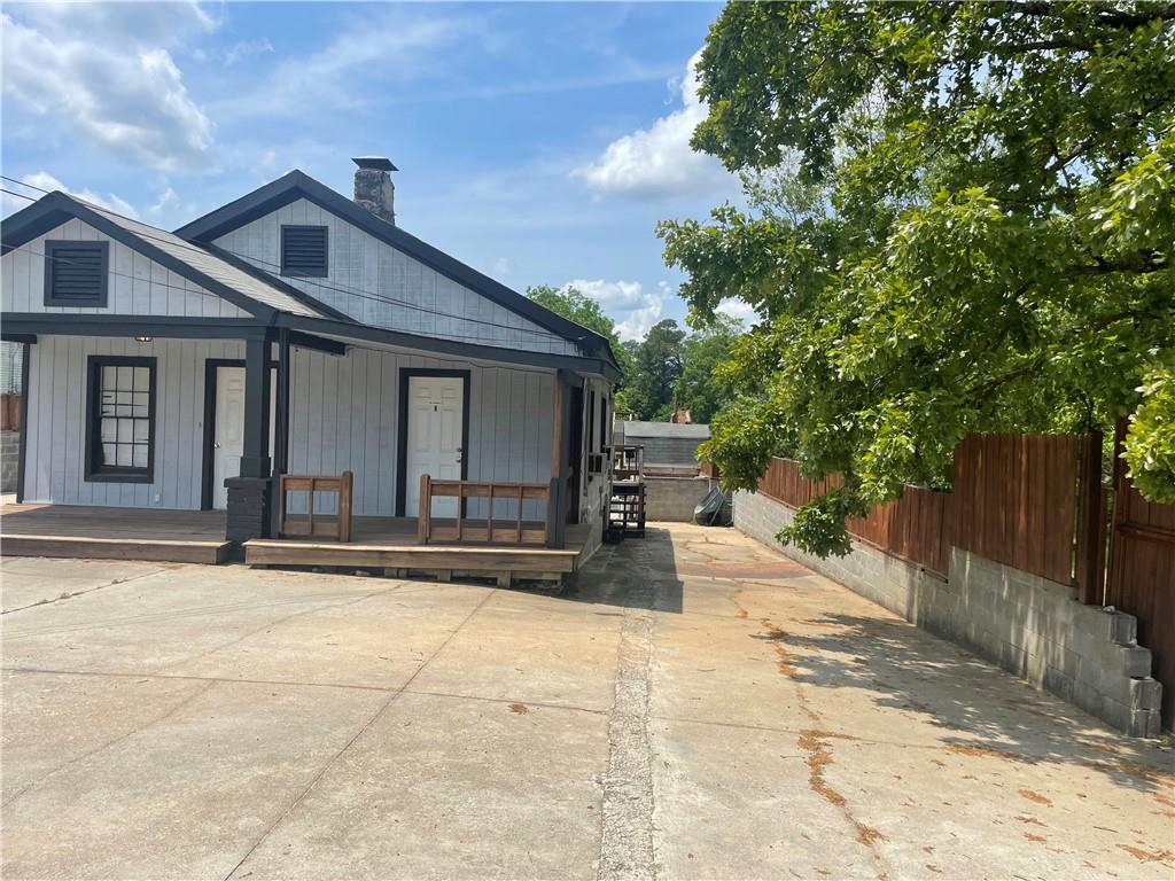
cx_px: 588
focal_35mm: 26
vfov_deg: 53.1
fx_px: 883
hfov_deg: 67.3
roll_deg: -1.3
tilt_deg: -2.0
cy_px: 440
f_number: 1.6
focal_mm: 4.2
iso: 32
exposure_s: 1/4132
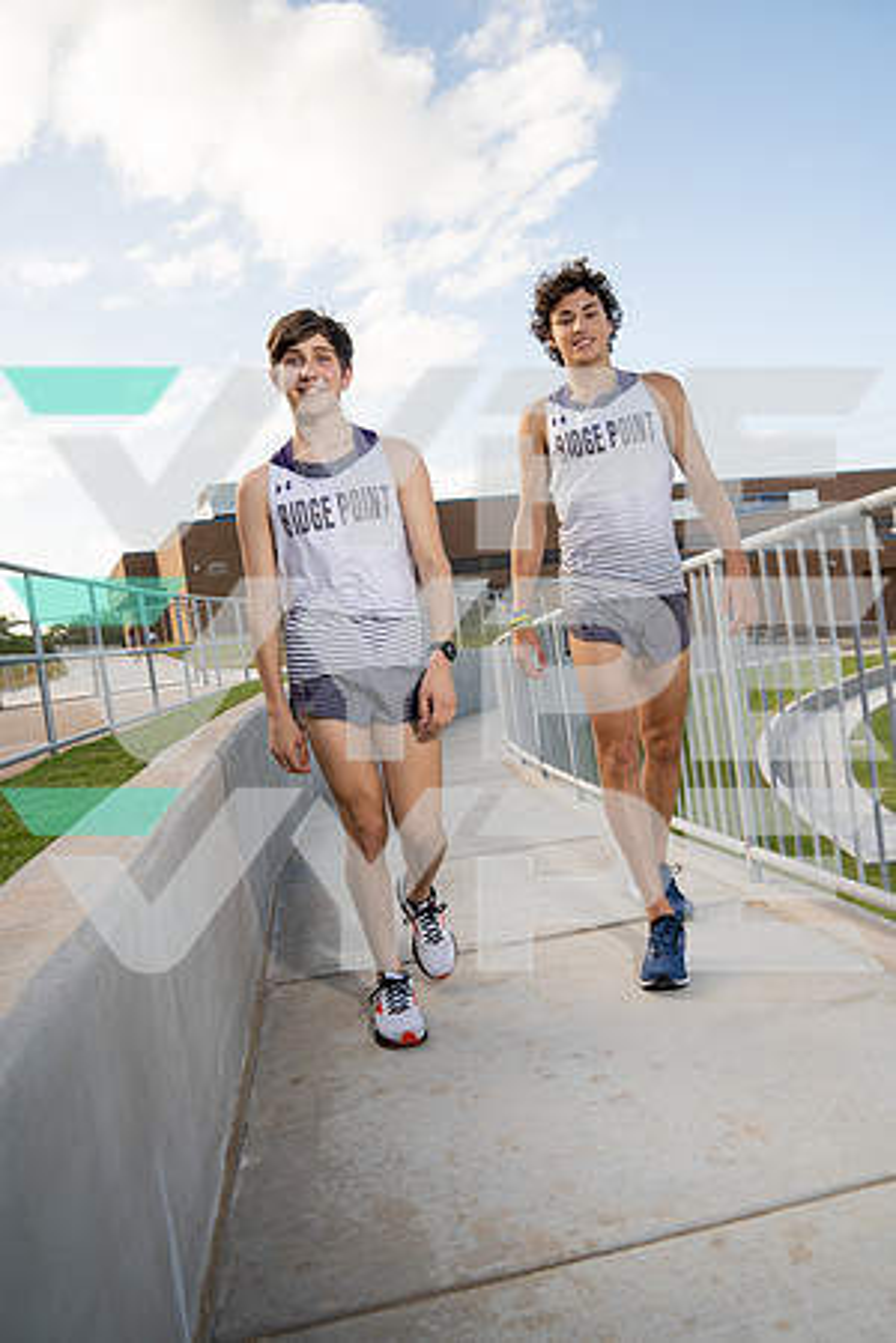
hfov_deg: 46.4
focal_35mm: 28
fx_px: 1045
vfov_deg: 65.5
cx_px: 448
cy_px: 672
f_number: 5.6
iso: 100
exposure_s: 1/250
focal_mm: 28
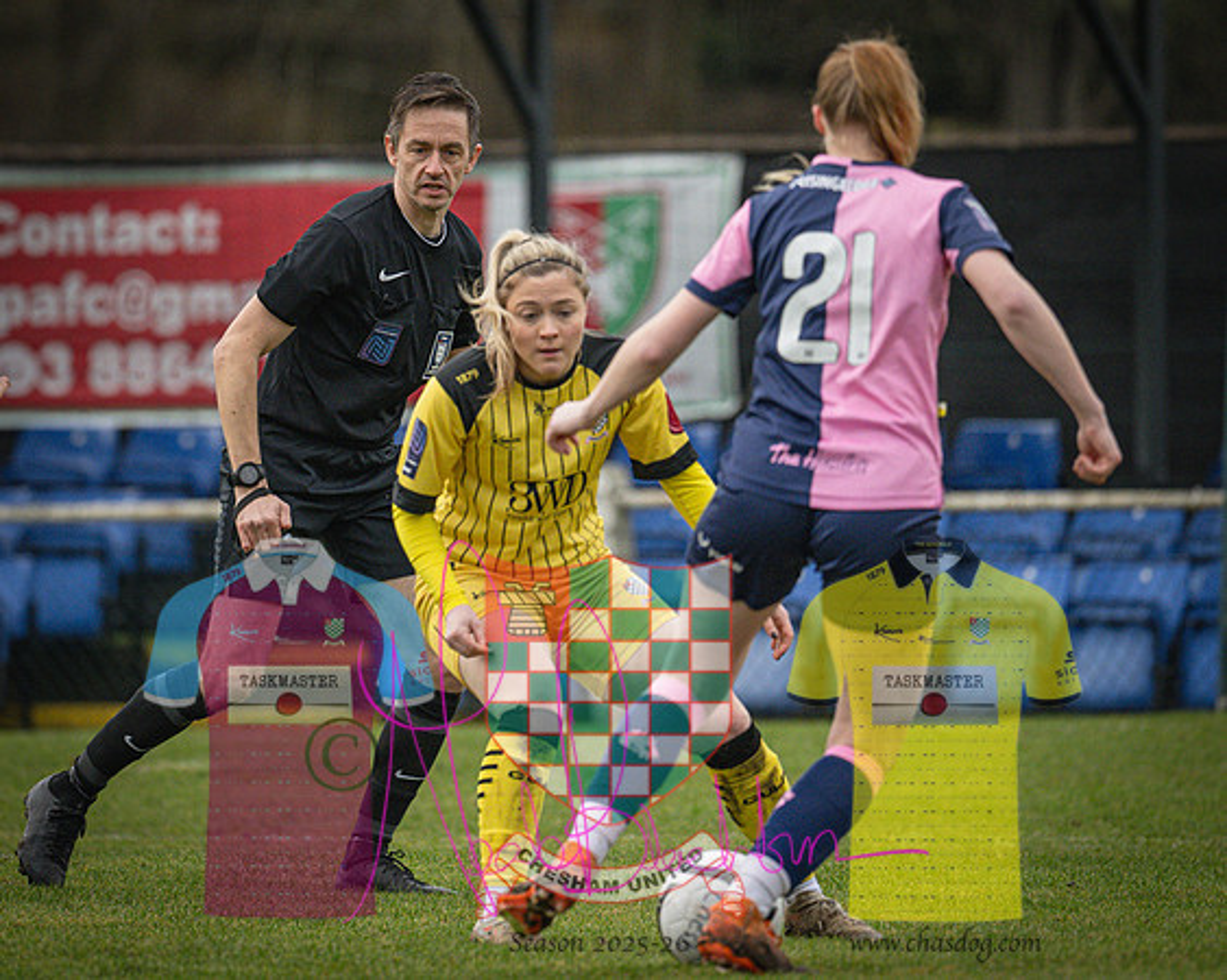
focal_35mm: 695
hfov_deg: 2.8
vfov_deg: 2.2
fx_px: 25224
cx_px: 367
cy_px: 264
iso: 2000
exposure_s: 1/2500
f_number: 4.5
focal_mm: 400
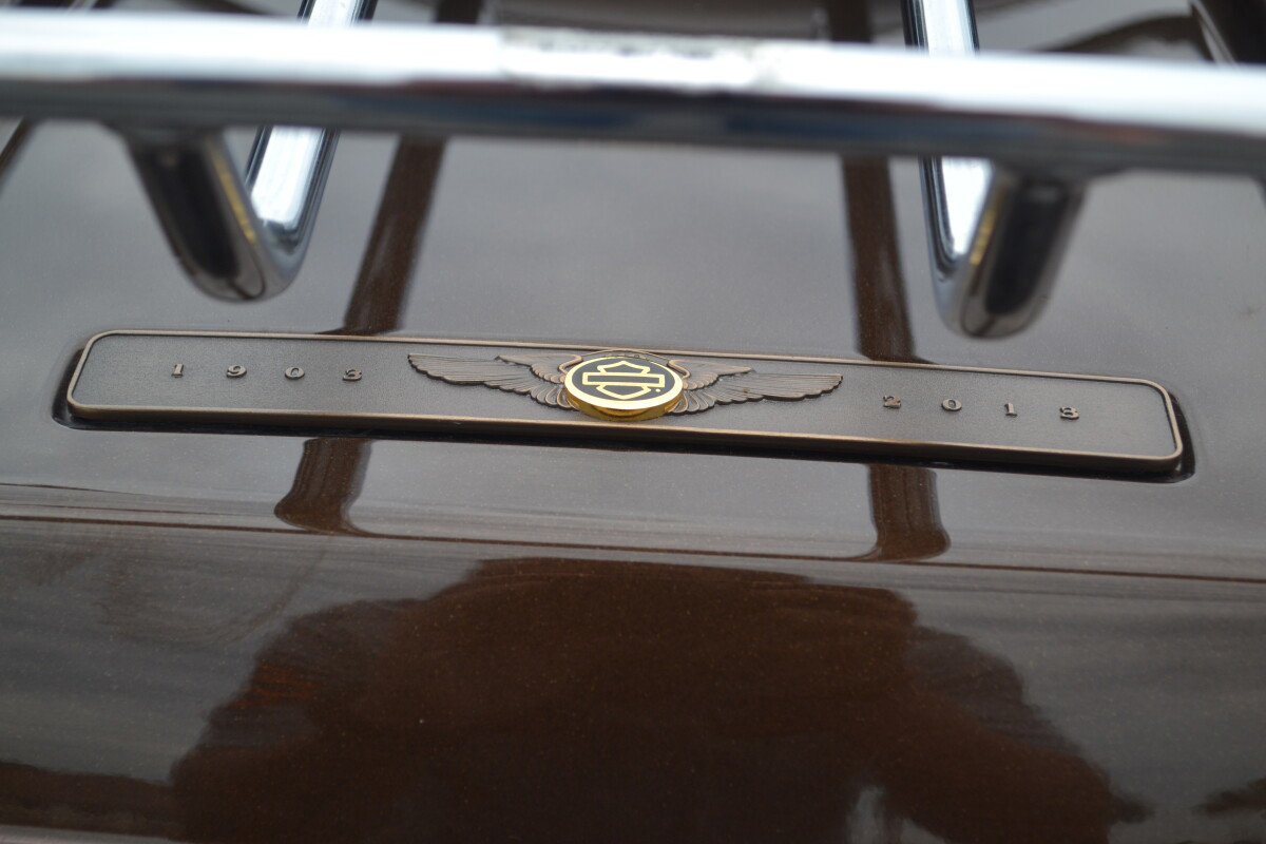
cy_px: 422
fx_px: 2110
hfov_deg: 33.4
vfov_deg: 22.6
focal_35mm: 60
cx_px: 633
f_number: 5.6
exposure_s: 1/125
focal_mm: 40
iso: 140
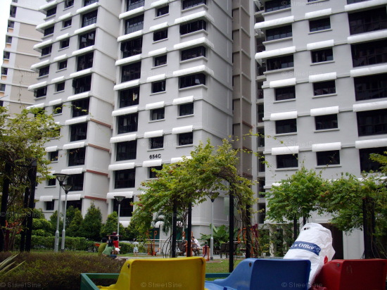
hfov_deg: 50.2
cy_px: 145
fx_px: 413
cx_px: 194
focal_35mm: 37
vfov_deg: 38.6
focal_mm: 6.2
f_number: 2.8
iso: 160
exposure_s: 1/125
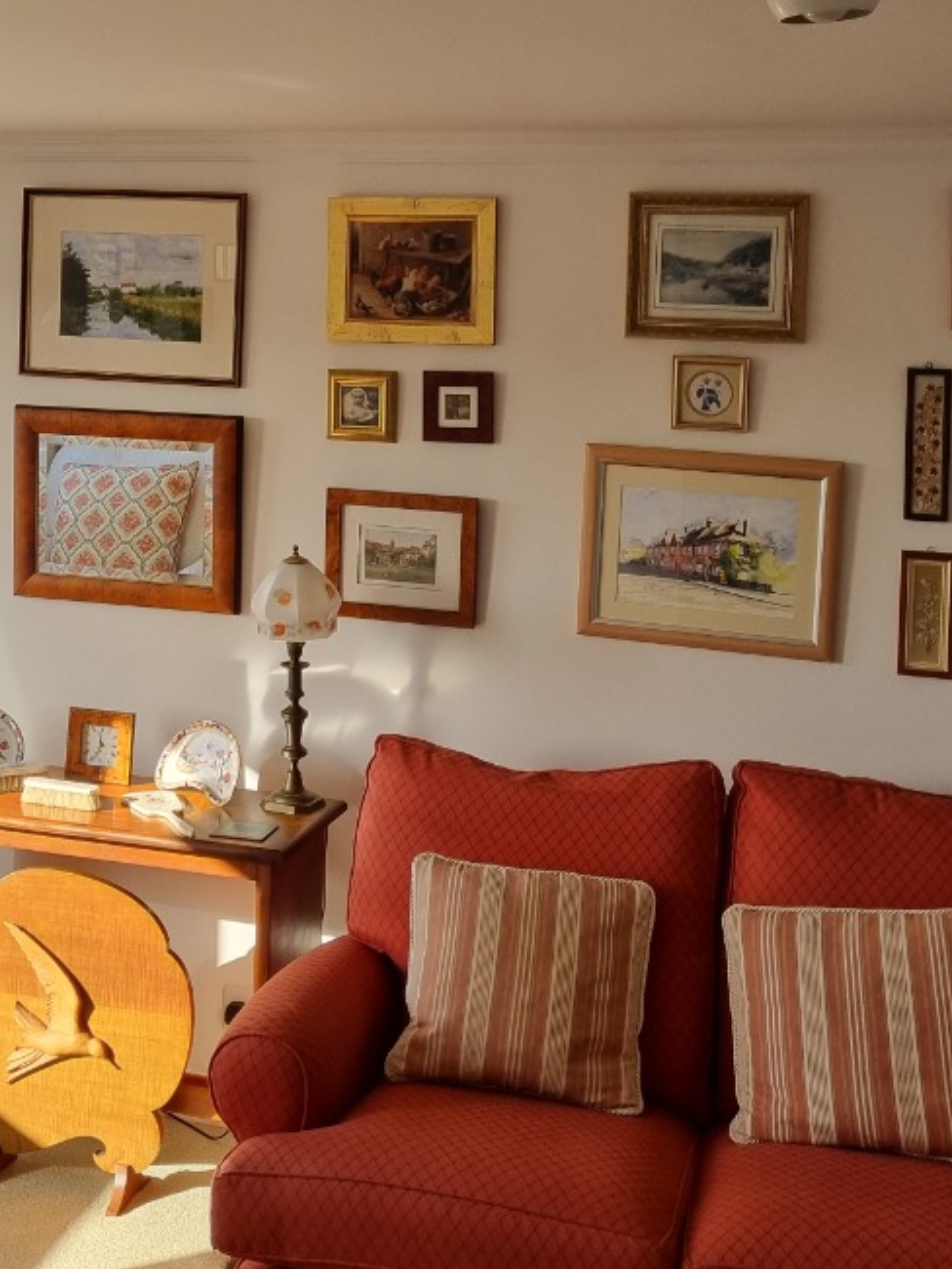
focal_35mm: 48
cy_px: 328
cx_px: 312
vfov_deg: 38.7
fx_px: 1759
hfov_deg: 30.1
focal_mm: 5.4
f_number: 1.8
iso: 50
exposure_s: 1/289
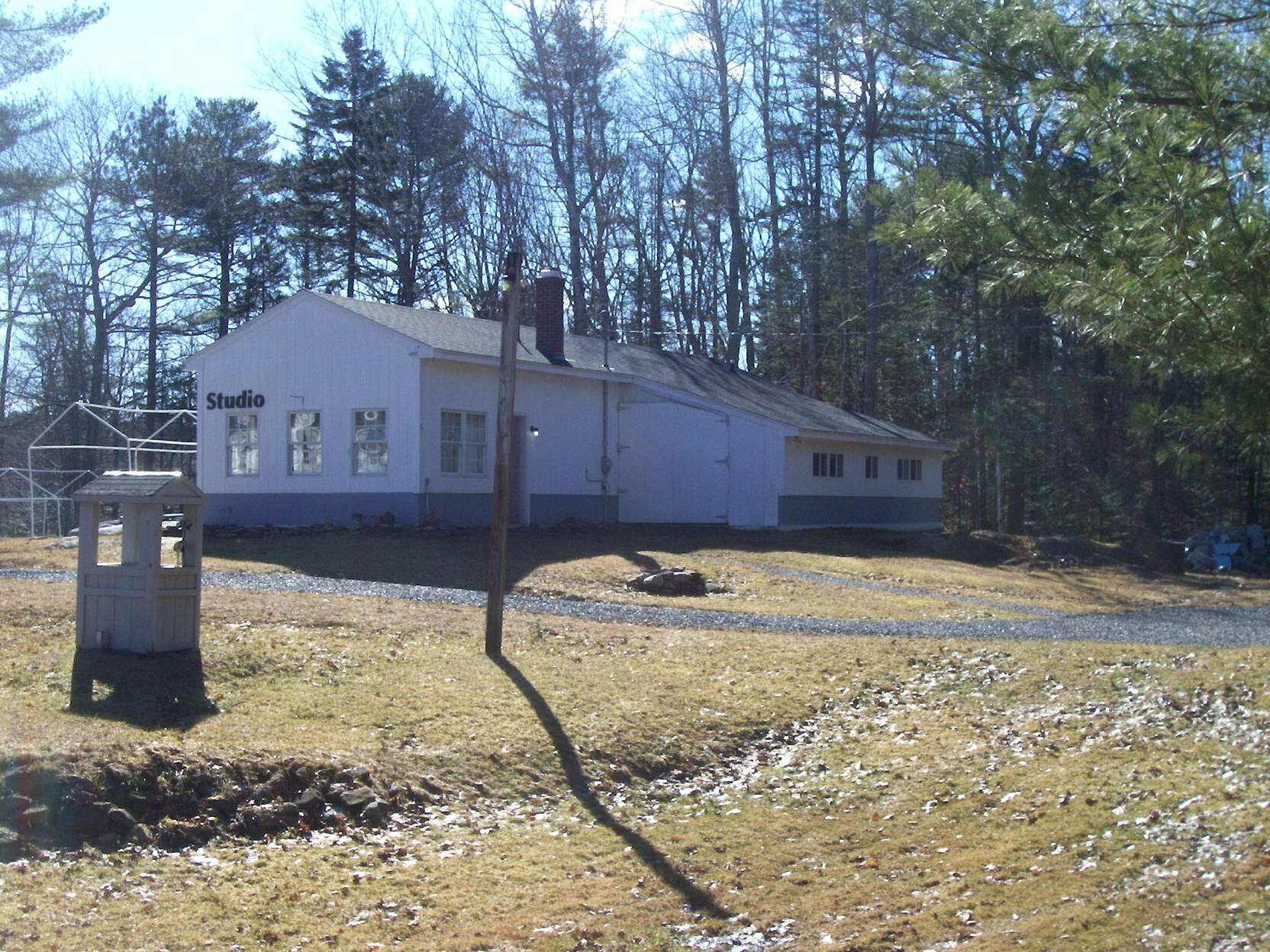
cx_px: 635
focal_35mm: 53
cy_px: 476
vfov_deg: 27.5
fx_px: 1944
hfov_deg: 36.2
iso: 80
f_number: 6.1
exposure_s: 1/272
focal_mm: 8.7
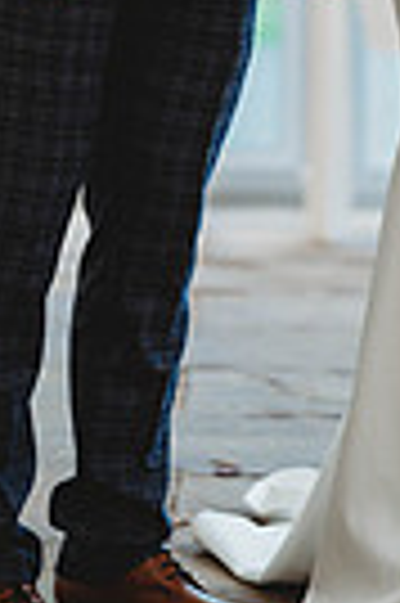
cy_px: -234
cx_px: 330
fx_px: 4779
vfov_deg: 7.1
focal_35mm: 286
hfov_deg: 4.8
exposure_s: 1/160
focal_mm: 85
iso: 3200
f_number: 1.8
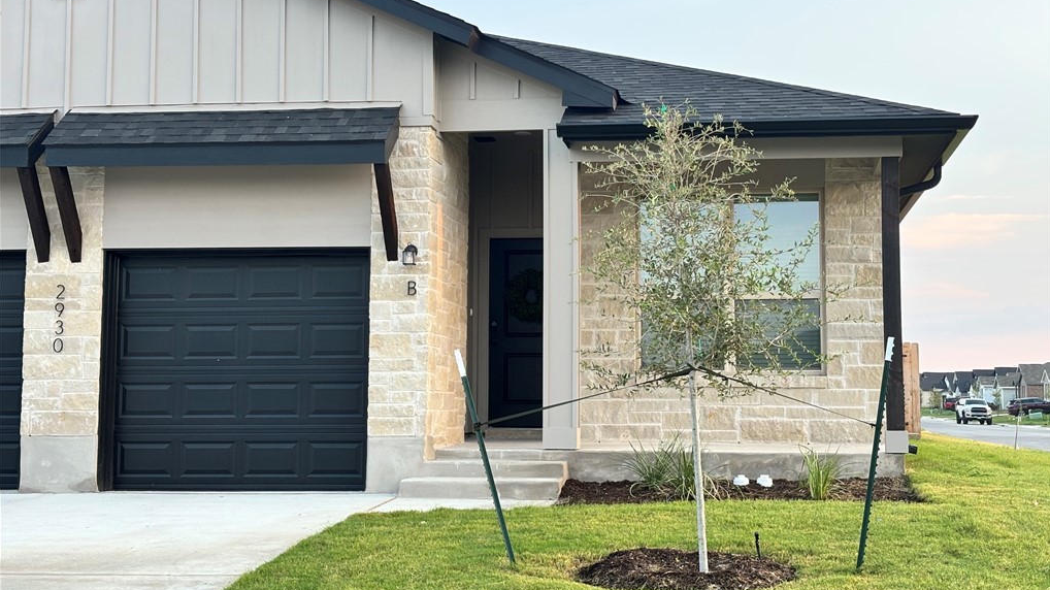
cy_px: 257
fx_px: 1587
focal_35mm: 57
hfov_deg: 36.6
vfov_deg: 21.1
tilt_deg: +5.1
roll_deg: -0.7
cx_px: 527
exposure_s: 1/203
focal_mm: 5.96
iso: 32
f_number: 1.6
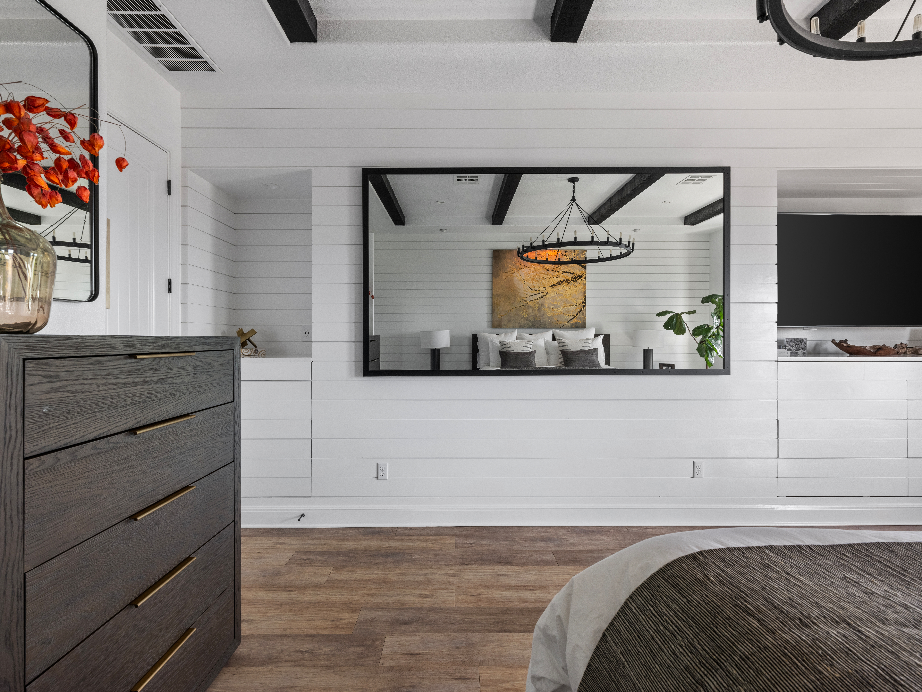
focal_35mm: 16
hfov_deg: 94.5
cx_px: 461
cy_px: 346
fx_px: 426
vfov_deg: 78.1
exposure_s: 1/2.5
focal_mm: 20
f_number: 13
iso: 400
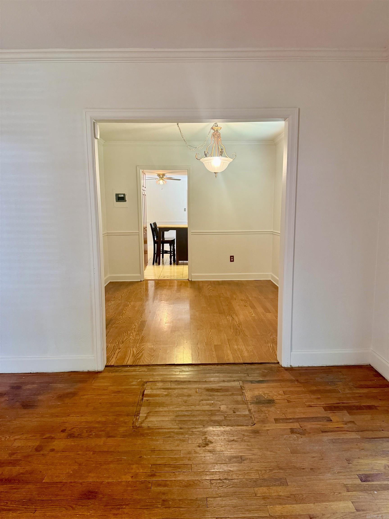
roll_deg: -0.5
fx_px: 360
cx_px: 194
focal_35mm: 24
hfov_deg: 56.8
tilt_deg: -5.3
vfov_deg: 71.6
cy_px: 260
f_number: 1.78
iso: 250
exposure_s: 1/60
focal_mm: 6.76
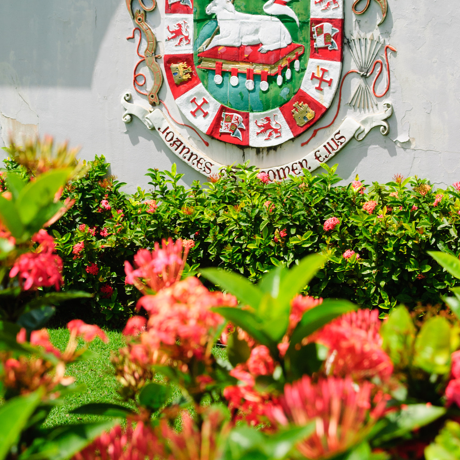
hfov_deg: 11.2
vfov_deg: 11.2
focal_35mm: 156
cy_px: 92
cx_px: 230
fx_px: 2341
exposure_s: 1/160
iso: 200
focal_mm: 75
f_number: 6.3
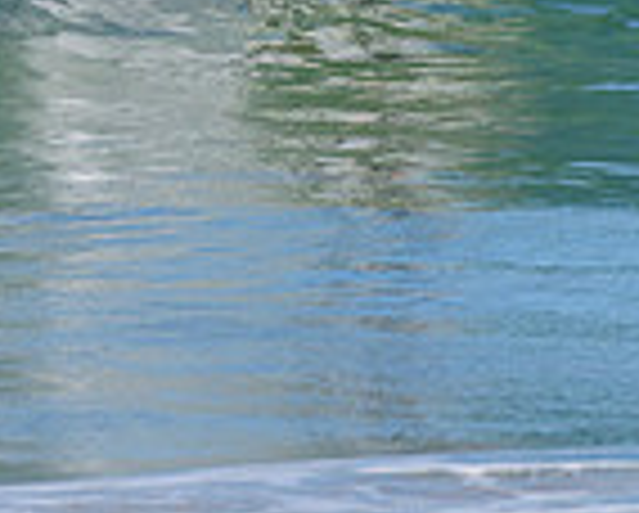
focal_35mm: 1916
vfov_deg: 0.8
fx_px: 36285
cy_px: -187
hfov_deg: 1.0
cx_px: 220
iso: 250
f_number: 5.6
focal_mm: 500
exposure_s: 1/2000
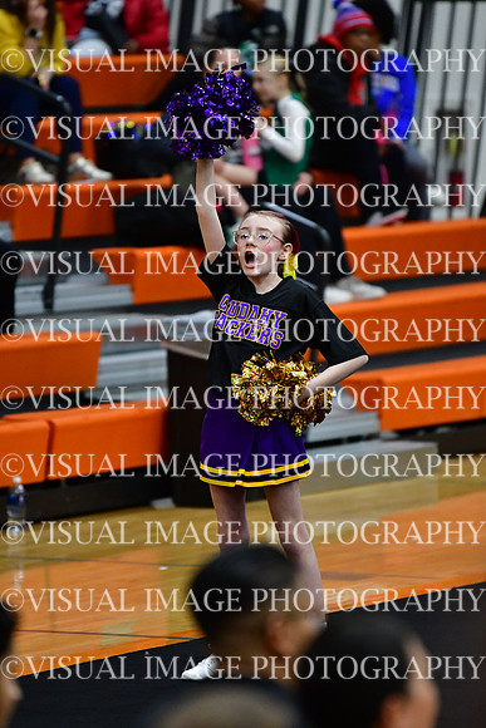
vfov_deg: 6.9
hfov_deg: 4.6
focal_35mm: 300
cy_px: 364
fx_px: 6071
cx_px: 243
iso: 4000
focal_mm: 200
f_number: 2.8
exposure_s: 1/800
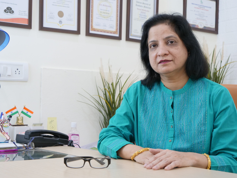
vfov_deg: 23.7
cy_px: 89
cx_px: 118
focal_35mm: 62
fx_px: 424
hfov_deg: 31.2
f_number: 3.7
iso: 1000
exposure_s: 1/80
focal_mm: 31
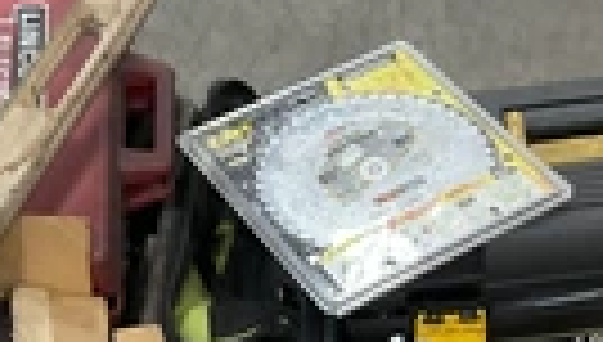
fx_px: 1506
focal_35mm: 94
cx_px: 351
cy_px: 482
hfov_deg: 22.6
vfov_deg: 12.4
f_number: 1.8
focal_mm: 3
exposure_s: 1/40
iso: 250
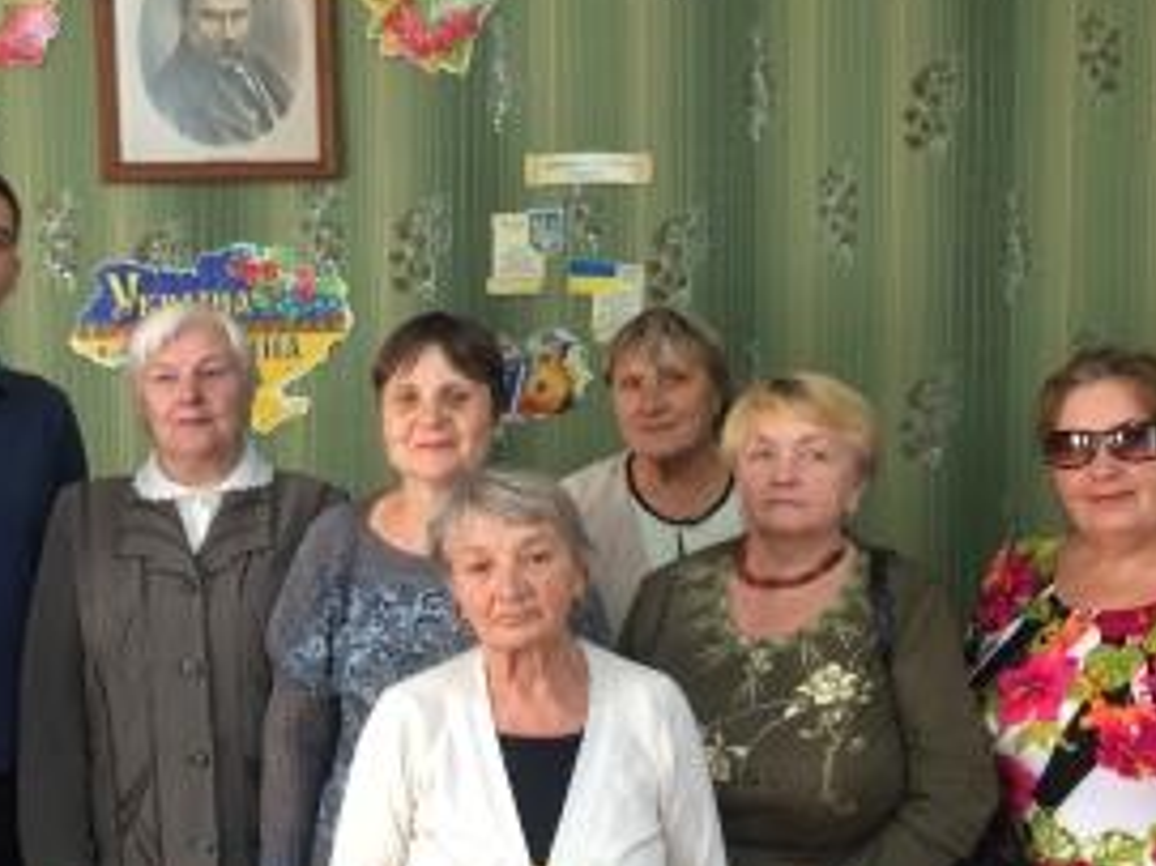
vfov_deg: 30.2
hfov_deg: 39.5
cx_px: 452
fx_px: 1602
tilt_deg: -4.8
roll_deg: +2.1
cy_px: 482
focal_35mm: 48
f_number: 2.2
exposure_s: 1/33
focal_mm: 4.15
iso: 100
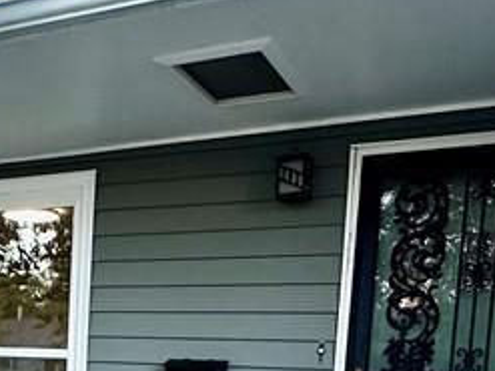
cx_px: 42
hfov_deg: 31.6
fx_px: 829
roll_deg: -2.5
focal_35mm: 58
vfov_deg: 22.9
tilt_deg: -6.7
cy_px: 457
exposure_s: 1/99
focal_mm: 2.22
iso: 250
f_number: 2.2
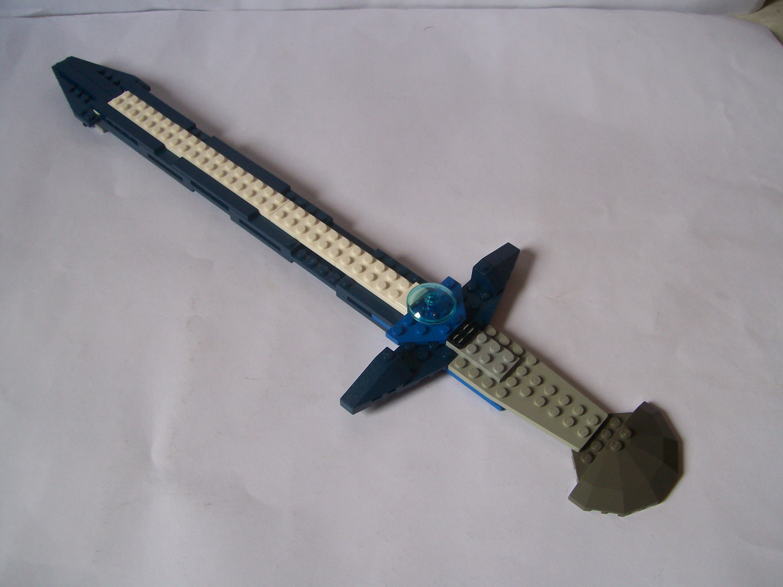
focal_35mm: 36
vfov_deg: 39.7
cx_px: 392
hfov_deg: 51.4
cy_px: 294
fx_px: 814
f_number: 2.7
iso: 80
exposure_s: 1/121
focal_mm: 6
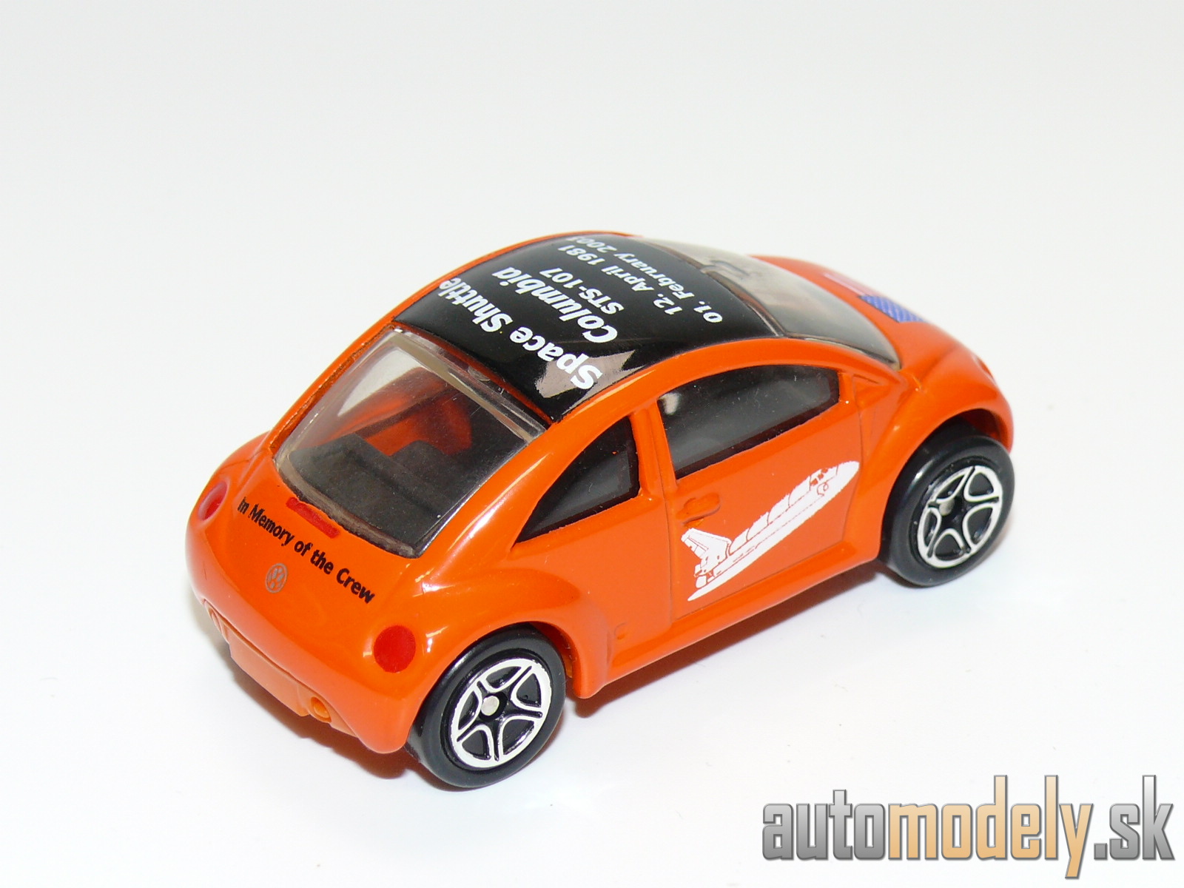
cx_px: 592
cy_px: 444
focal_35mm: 93
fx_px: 3181
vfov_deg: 15.9
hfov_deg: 21.1
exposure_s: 1/30
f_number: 4
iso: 100
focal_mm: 12.7
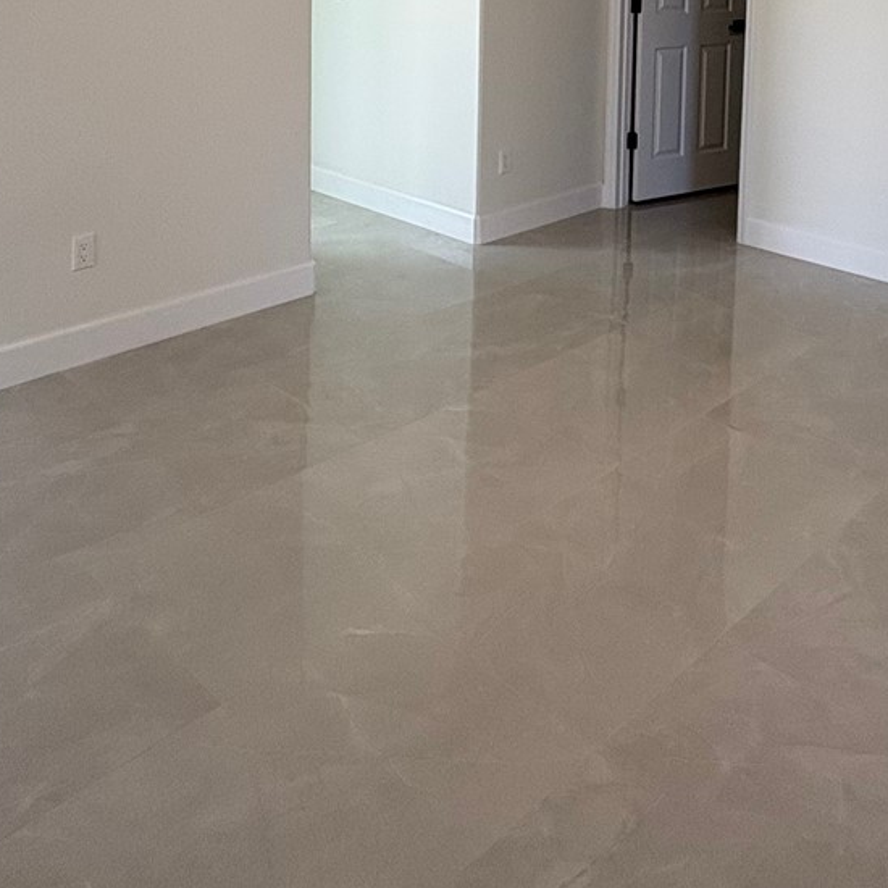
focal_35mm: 36
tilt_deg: -2.9
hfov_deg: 45.3
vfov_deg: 40.0
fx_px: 1045
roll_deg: -2.4
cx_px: 596
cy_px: -15
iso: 125
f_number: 2.2
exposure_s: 1/62
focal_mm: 2.22
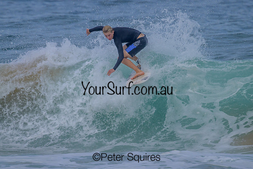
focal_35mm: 1077
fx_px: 7568
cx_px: 127
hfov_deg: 1.9
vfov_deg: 1.3
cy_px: 87
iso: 560
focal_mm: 800
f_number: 11
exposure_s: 1/2000
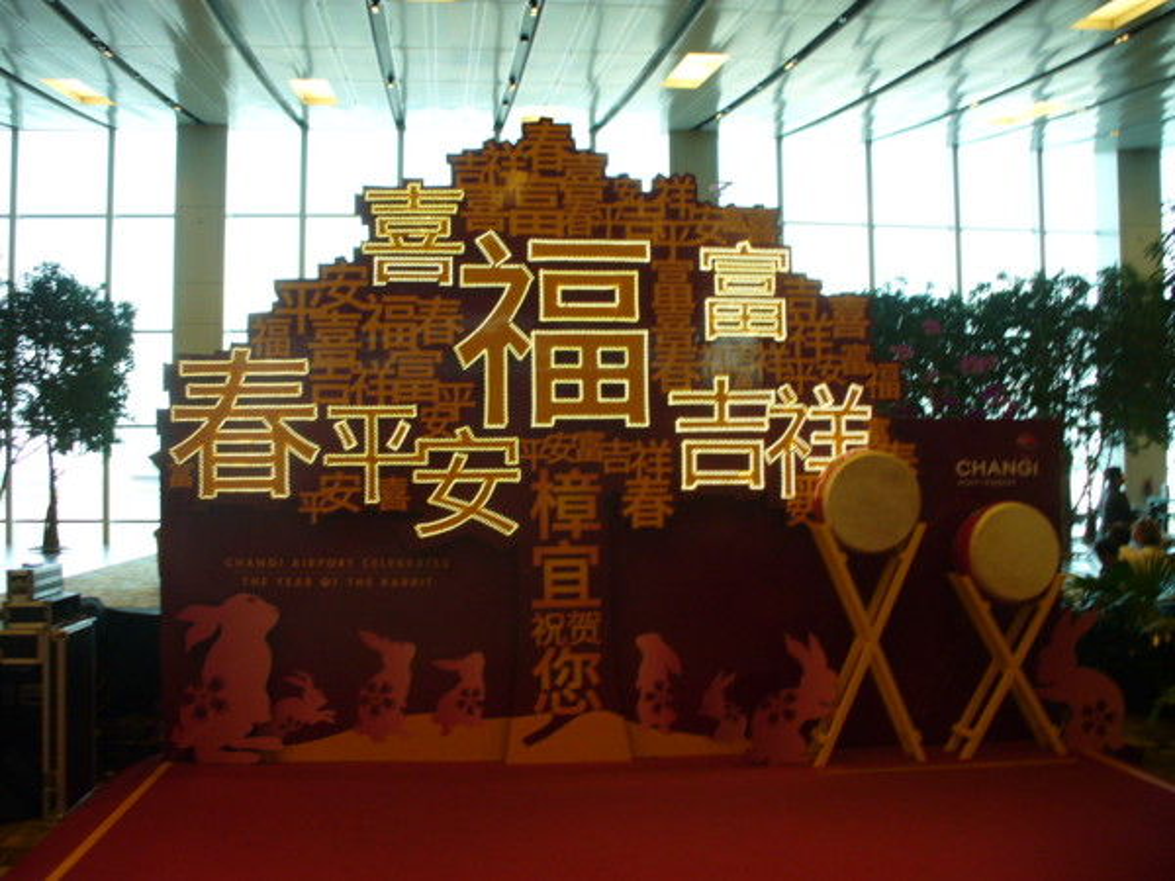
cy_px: 440
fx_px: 1256
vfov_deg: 38.7
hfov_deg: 50.1
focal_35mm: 37
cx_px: 588
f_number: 2.8
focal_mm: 6.1
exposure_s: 1/60
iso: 100
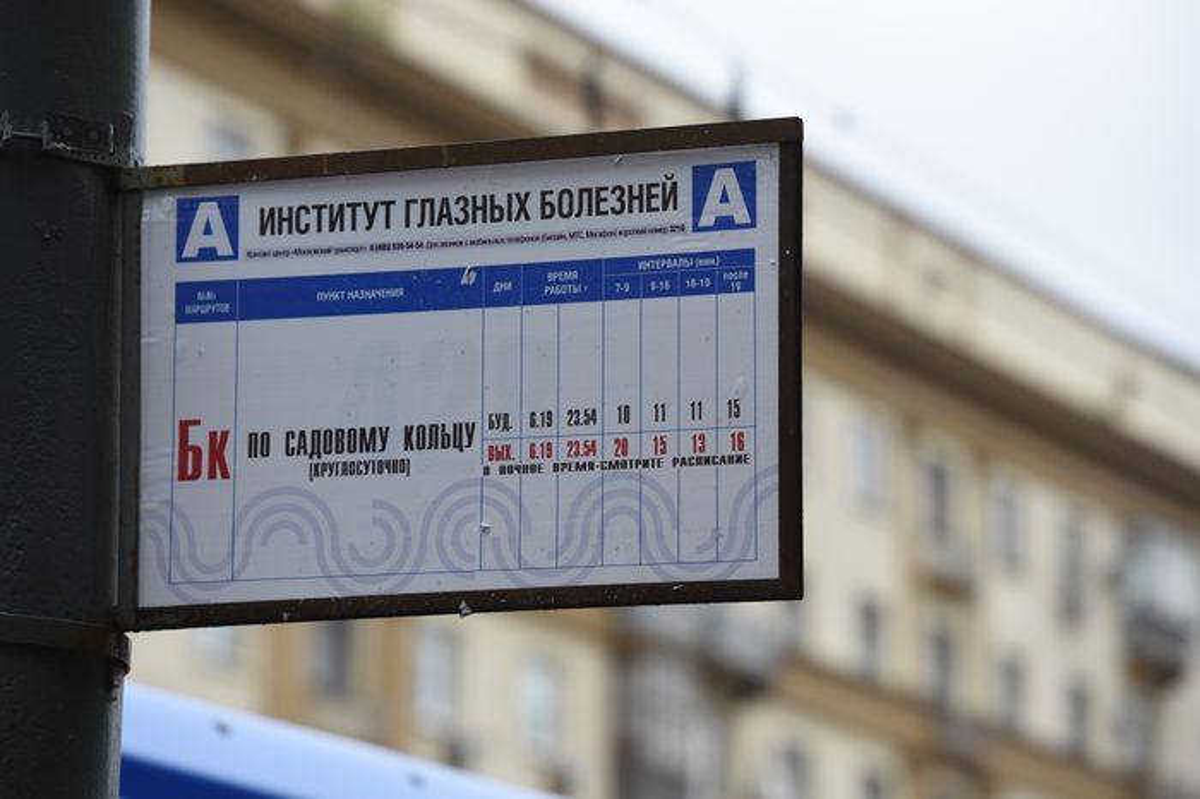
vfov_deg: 9.1
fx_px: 4997
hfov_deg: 13.7
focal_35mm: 150
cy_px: 400
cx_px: 600
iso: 2500
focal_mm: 150
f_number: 5
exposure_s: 1/2000
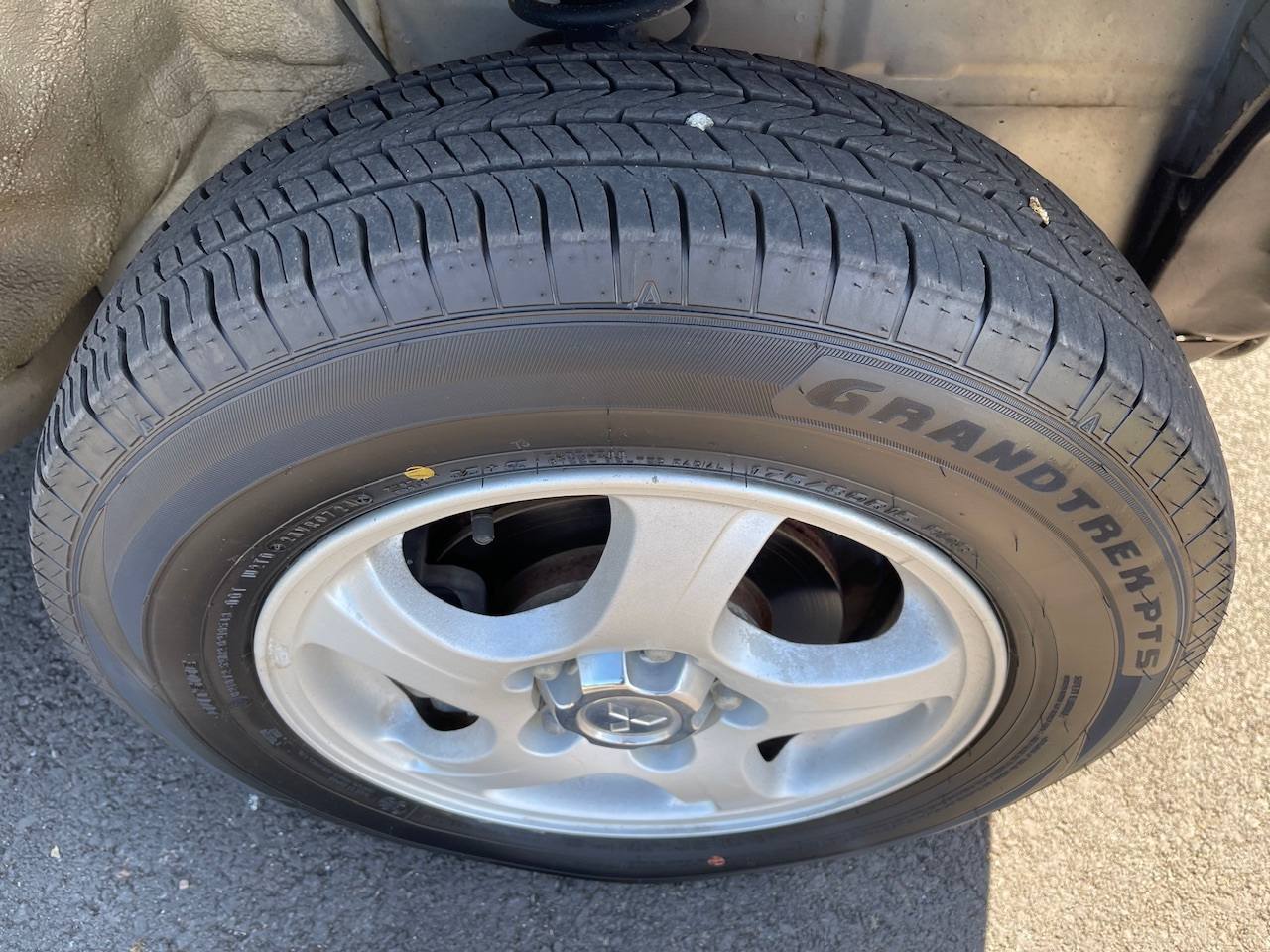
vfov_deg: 54.9
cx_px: 635
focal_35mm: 25
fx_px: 917
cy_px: 476
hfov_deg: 69.4
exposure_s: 1/202
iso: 32
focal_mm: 5.1
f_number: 1.6
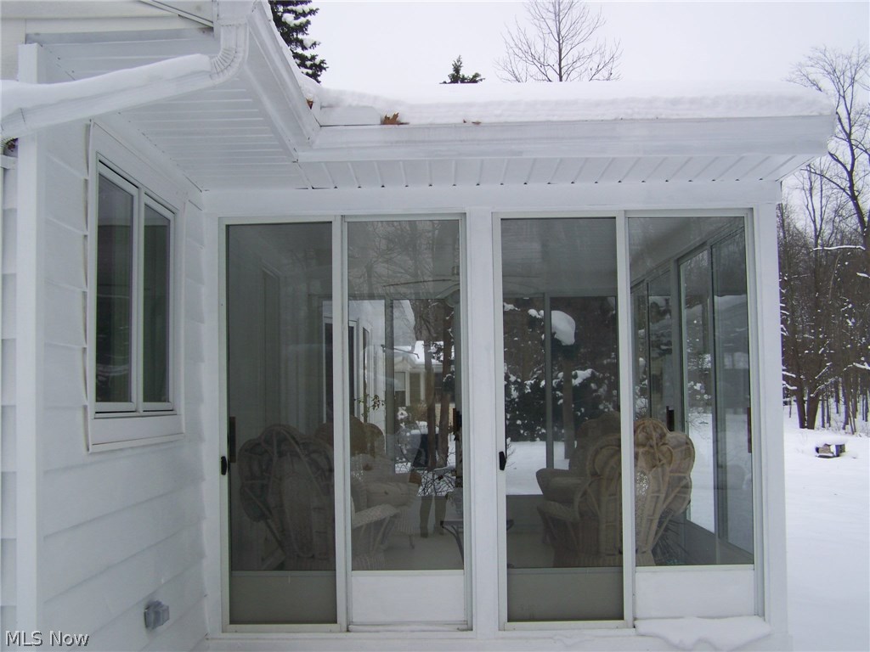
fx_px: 955
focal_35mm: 38
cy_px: 326
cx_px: 435
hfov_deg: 49.0
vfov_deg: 37.7
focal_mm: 6.3
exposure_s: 1/200
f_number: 2.8
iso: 64
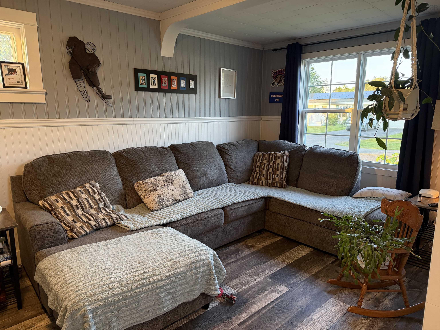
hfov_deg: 71.6
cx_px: 220
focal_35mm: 24
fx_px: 305
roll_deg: -0.1
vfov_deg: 56.8
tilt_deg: -10.1
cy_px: 165
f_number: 1.78
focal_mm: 6.76
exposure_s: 1/60
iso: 200
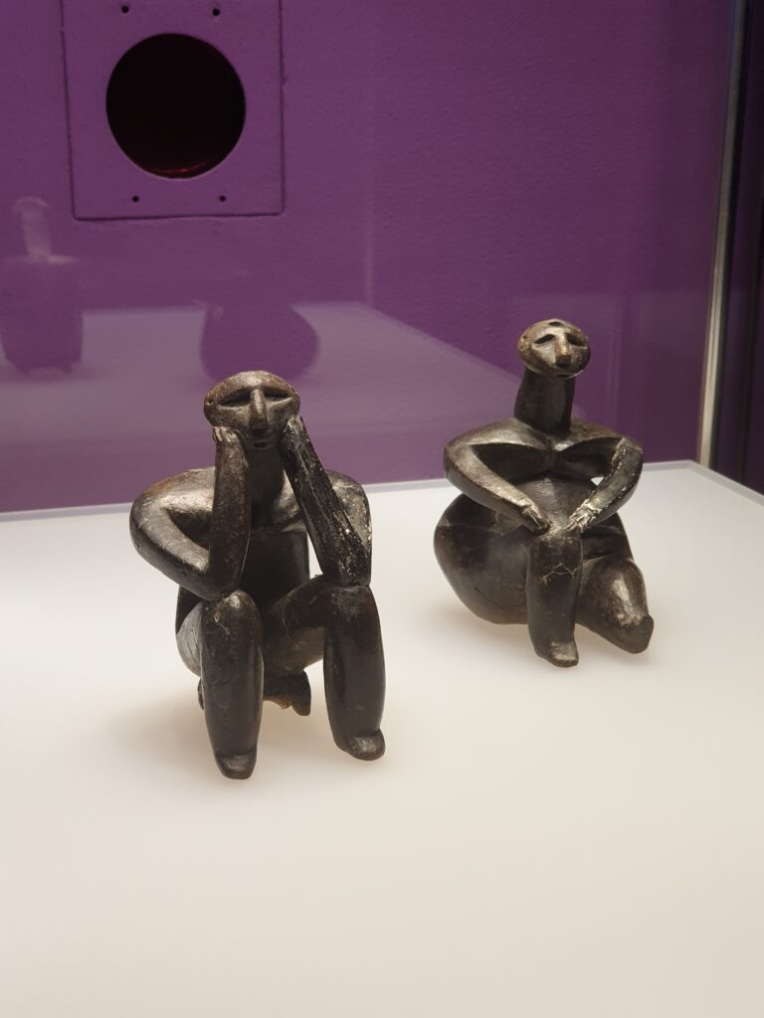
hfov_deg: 28.0
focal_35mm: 52
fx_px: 1530
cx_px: 382
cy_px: 509
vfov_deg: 36.8
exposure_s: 1/33
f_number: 2.4
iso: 80
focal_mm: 6
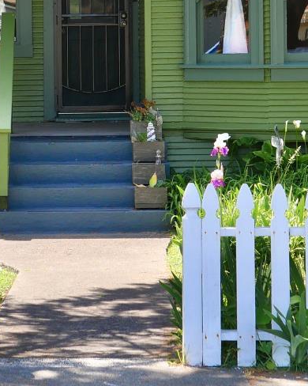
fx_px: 1402
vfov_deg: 15.4
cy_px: 21
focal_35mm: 123
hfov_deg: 12.5
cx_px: 118
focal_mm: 18.6
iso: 200
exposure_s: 1/160
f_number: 5.6
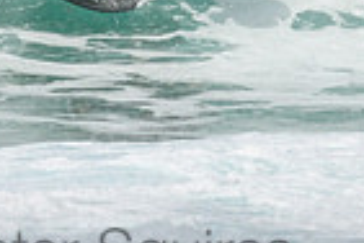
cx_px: 93
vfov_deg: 0.4
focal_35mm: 3295
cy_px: -177
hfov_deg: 0.6
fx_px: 33314
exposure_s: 1/2000
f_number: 11
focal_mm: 800
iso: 400
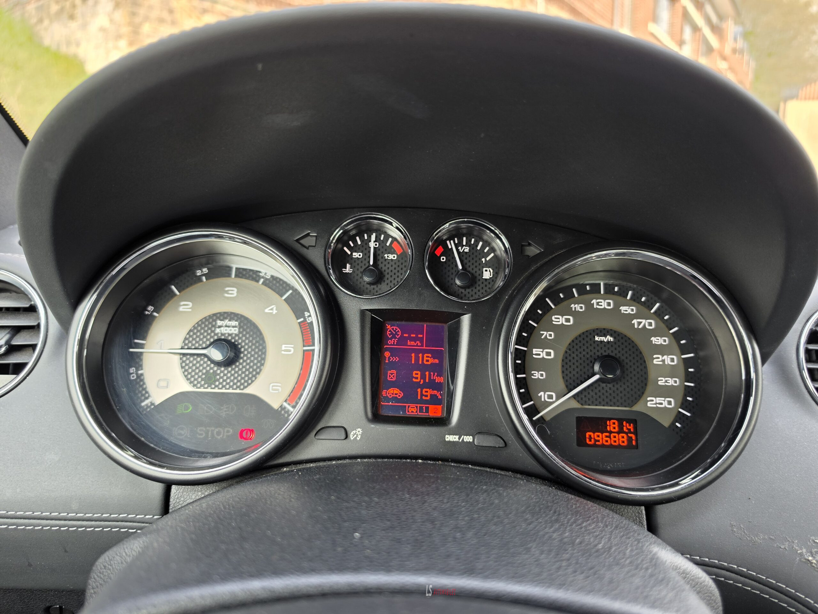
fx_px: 544
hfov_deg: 73.9
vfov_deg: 58.9
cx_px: 409
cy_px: 307
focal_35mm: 23
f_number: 1.4
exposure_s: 1/180
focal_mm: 6.5
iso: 32
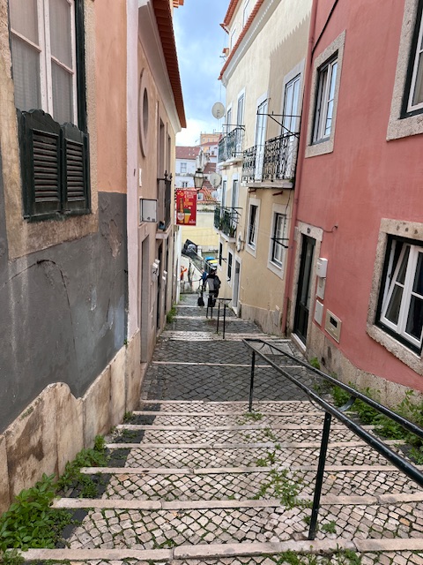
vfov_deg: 71.6
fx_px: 391
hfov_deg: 56.8
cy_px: 282
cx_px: 212
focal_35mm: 24
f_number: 1.78
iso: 80
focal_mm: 6.86
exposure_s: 1/1019
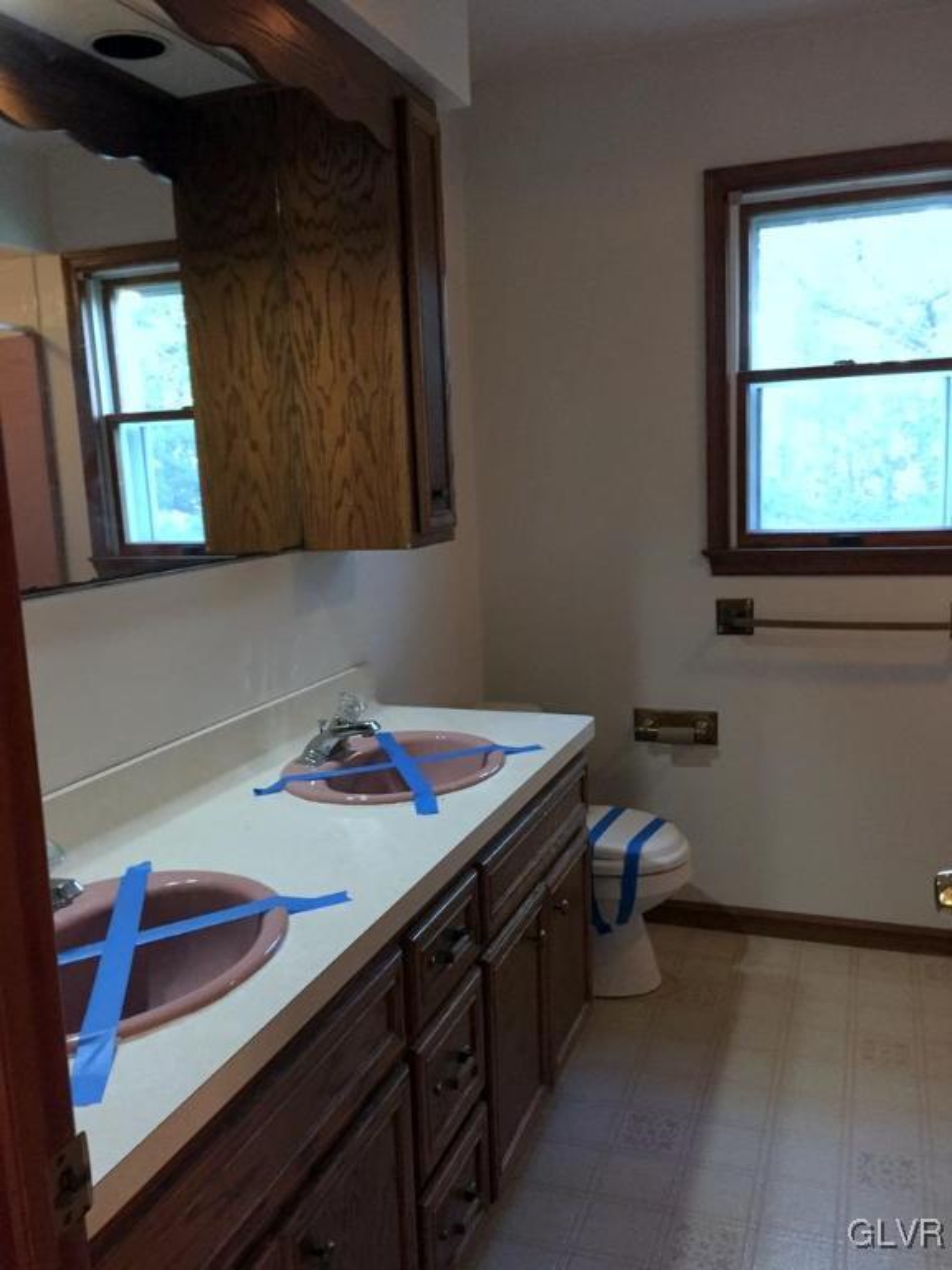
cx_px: 476
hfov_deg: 48.2
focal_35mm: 29
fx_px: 1063
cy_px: 635
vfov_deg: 61.7
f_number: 2.2
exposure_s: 1/17
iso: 250
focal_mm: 4.15
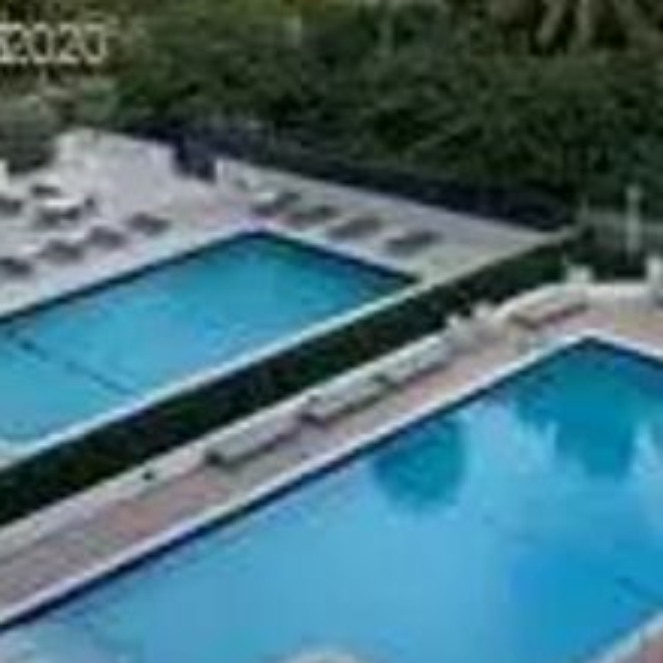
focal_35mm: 67
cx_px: 325
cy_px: 48
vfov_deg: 24.9
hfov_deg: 25.7
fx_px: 1452
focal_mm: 4.25
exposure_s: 1/2160
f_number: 1.8
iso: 25
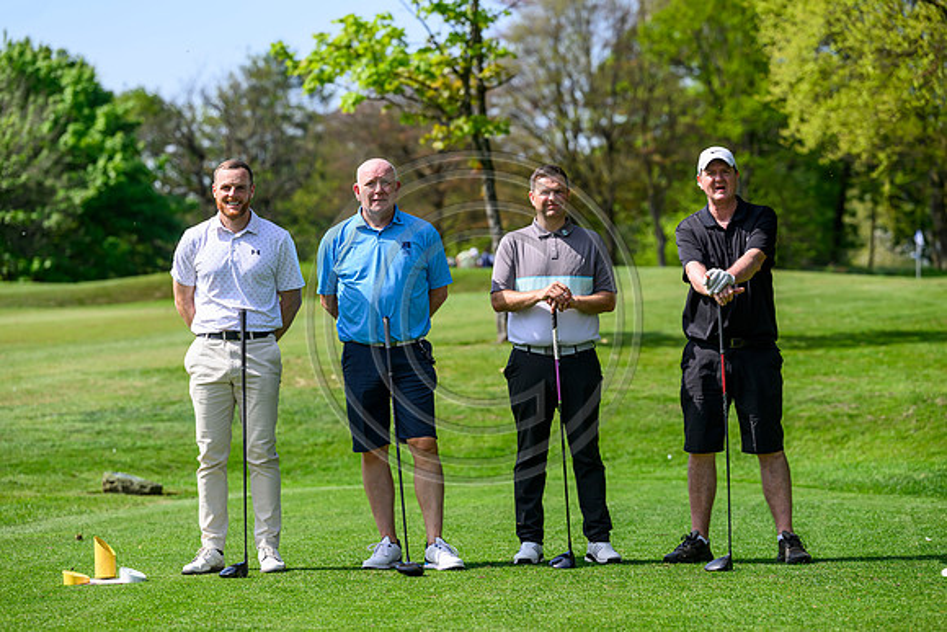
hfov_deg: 16.4
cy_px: 316
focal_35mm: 125
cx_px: 474
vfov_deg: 11.0
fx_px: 3289
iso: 500
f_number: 4
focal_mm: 125
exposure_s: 1/3200
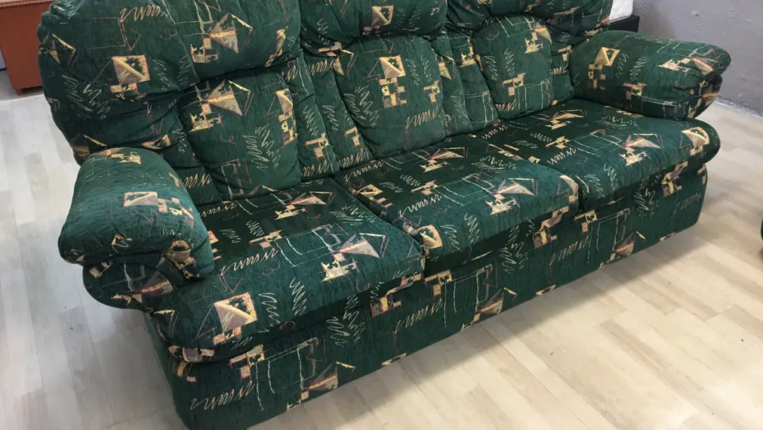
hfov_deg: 61.0
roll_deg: -0.1
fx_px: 648
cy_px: 162
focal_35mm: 32
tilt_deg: -25.9
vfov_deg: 36.5
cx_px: 382
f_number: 2.2
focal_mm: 4.15
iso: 64
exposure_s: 1/17
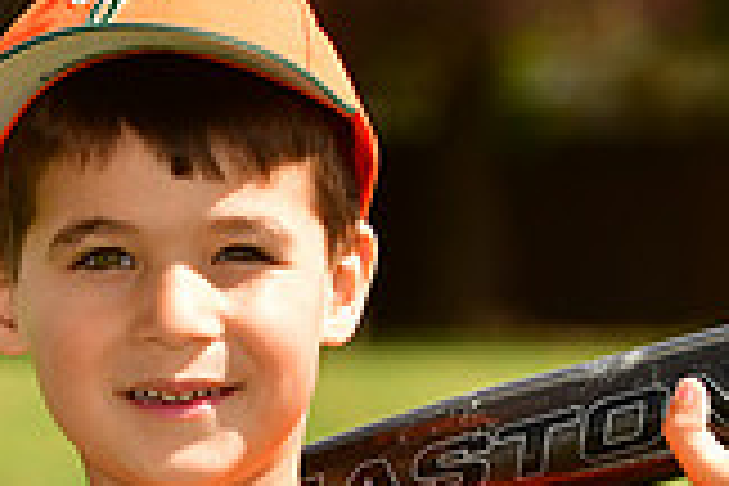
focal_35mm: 565
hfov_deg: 3.7
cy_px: 700
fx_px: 11436
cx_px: 436
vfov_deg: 2.4
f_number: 5
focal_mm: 105
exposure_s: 1/1000
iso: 200
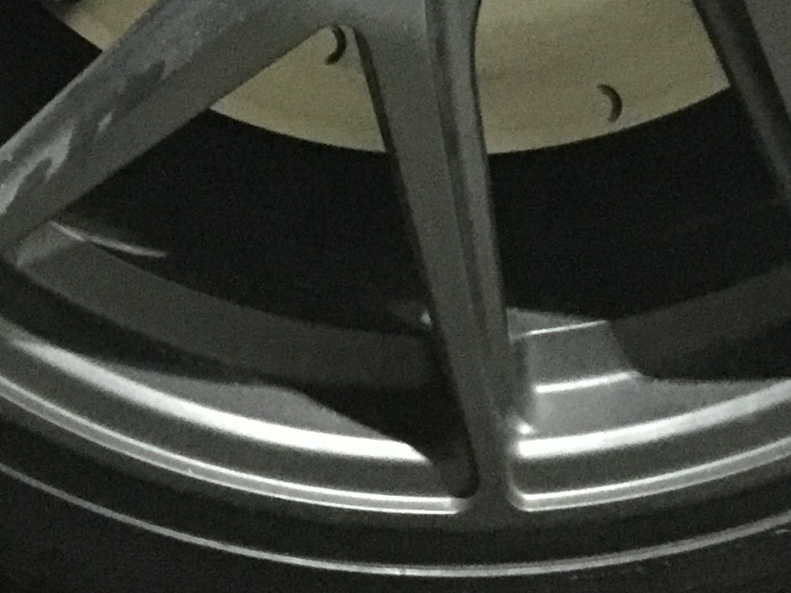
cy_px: -435
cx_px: 364
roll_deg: -2.6
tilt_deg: -11.2
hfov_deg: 17.3
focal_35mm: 114
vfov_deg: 12.1
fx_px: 2606
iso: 400
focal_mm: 4.15
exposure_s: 1/4
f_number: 2.2
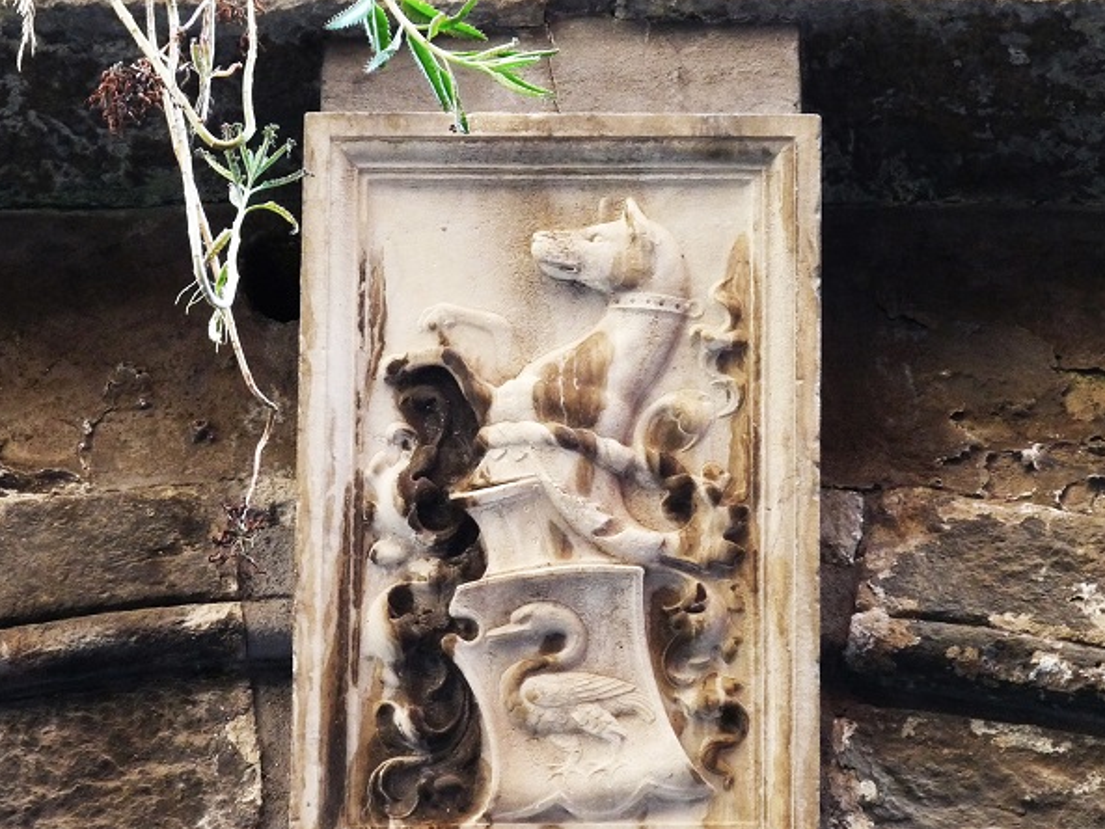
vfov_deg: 5.5
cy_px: 462
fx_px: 8653
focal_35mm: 271
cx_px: 496
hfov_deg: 7.3
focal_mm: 35.6
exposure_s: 1/40
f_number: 3.7
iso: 400
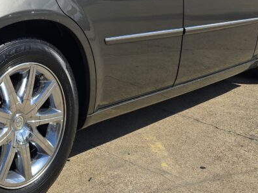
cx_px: -14
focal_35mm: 59
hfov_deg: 29.9
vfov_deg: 23.3
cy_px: -18
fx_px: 440
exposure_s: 1/1212
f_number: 1.7
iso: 12
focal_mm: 6.3
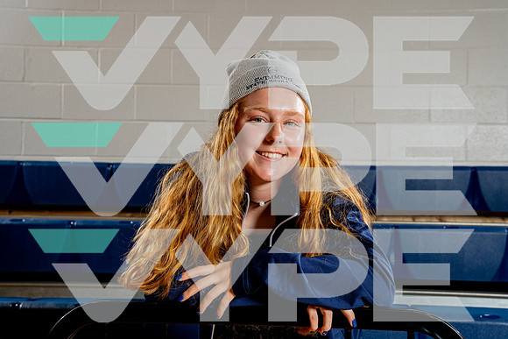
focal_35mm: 55
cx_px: 254
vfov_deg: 24.6
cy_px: 170
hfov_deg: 36.2
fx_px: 776
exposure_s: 1/250
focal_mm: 55
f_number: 8
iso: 320
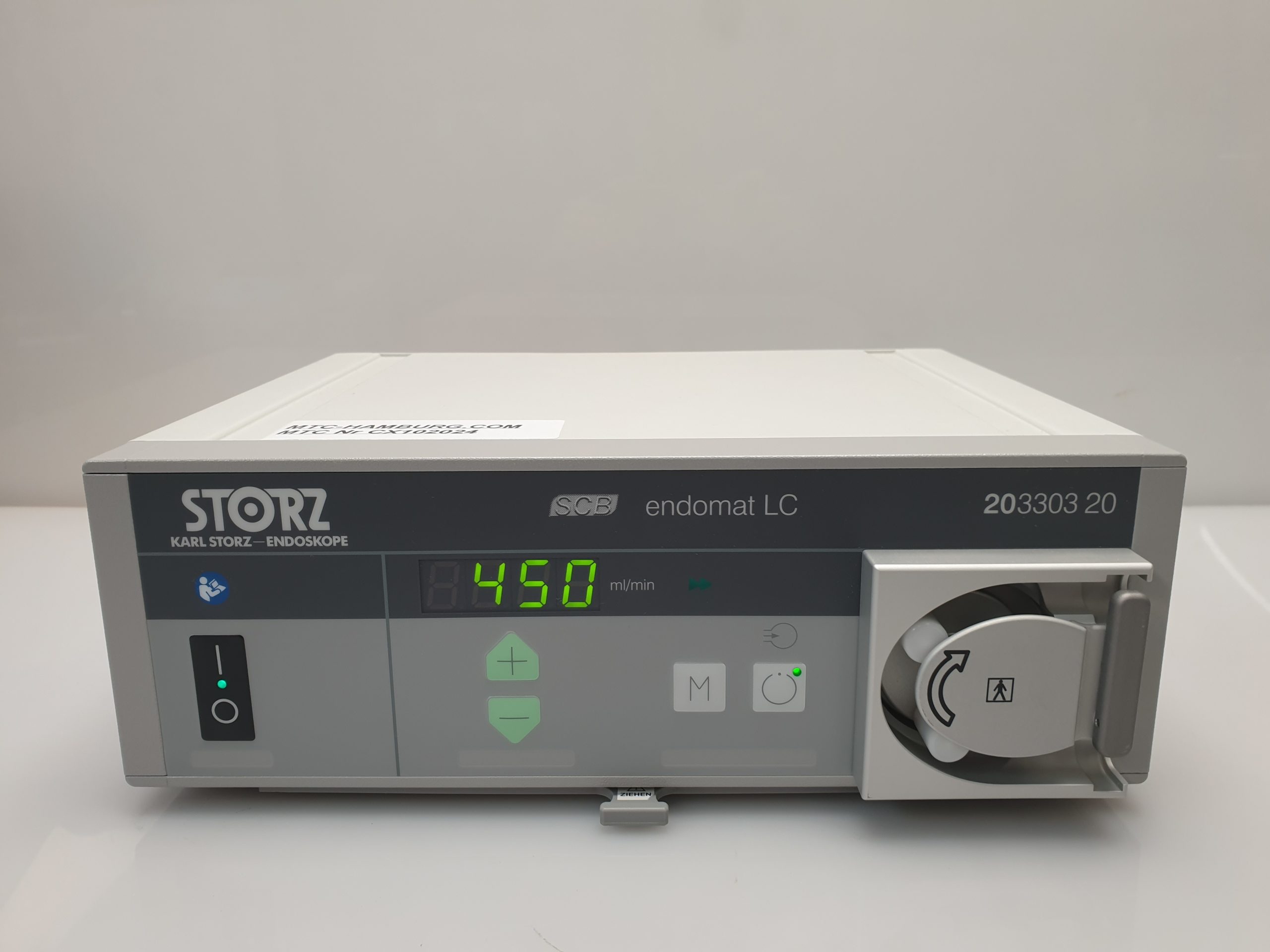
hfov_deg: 67.3
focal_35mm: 26
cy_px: 476
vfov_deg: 53.1
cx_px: 635
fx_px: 954
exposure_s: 1/50
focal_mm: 4.3
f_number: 2.4
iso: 64
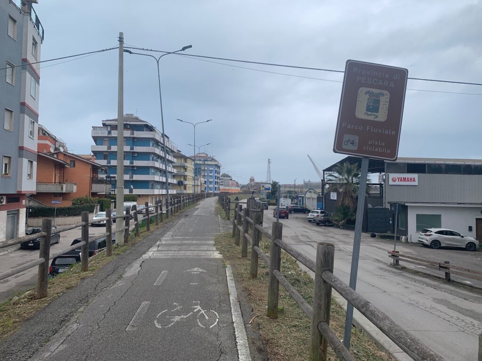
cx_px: 241
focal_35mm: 26
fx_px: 362
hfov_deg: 67.3
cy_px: 180
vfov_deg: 53.1
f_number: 1.8
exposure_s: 1/2075
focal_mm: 4.25
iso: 25
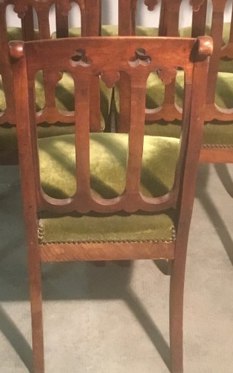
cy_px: 199
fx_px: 721
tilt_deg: -30.4
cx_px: 83
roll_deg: -0.1
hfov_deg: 18.3
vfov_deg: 29.0
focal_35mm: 71
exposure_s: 1/25
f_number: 2.4
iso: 200
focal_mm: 3.3
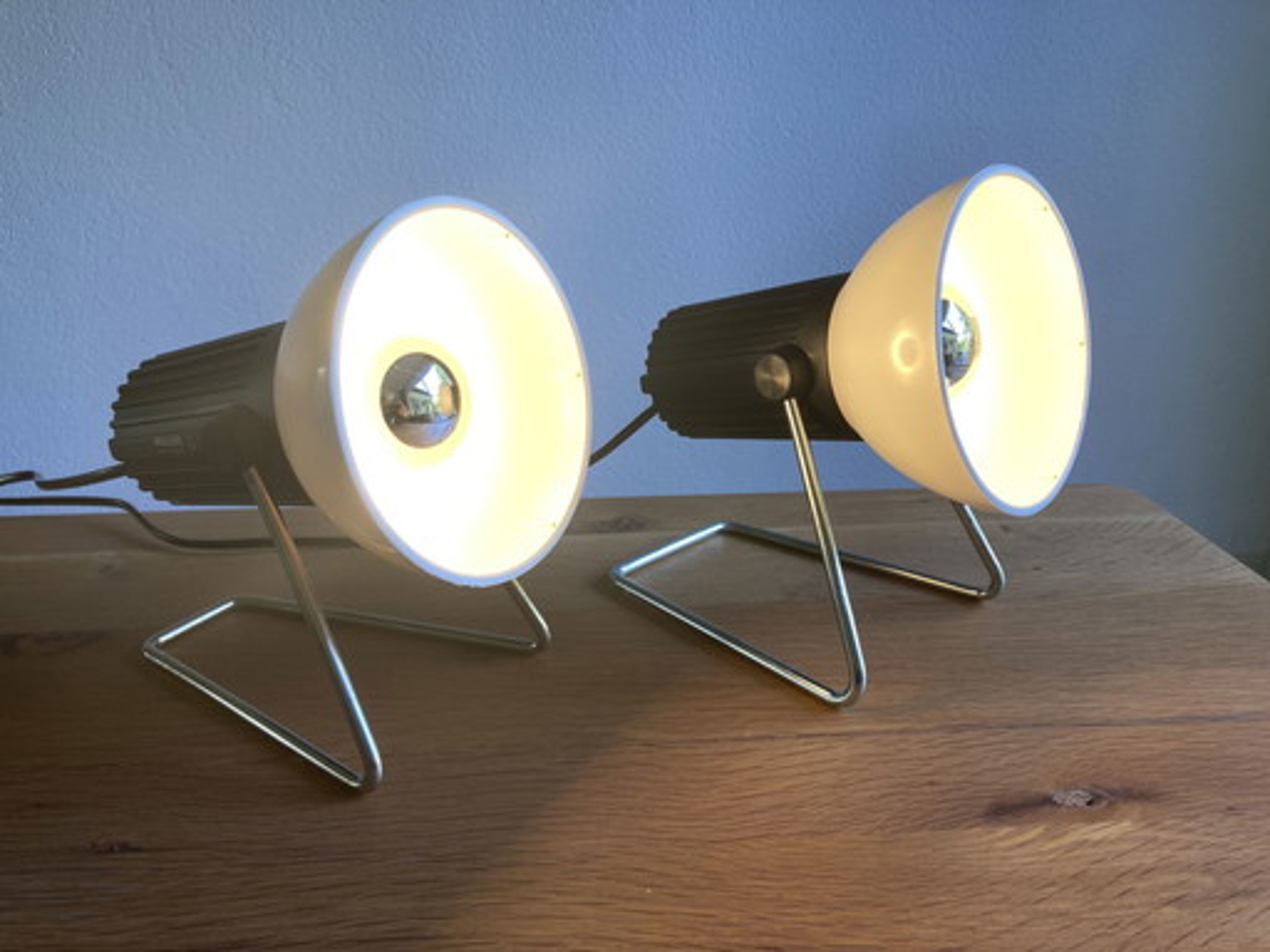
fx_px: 1027
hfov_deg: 63.4
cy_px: 476
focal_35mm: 28
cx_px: 635
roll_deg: -0.8
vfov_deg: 49.7
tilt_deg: -20.6
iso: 40
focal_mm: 3.99
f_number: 1.8
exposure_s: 1/100
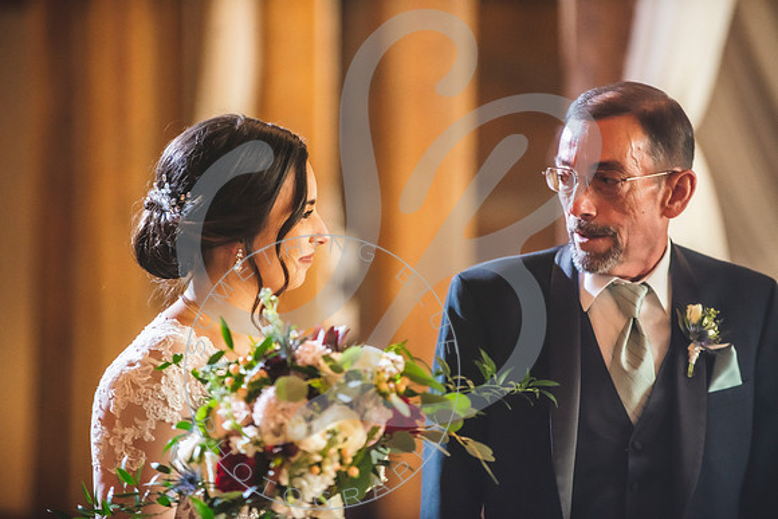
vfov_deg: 6.9
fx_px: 4323
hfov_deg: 10.3
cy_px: 260
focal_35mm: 200
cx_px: 389
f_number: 2.8
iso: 2000
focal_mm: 200
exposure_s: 1/200
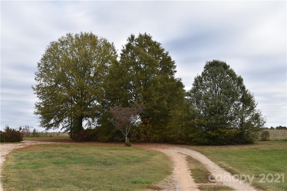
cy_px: 96
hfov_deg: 49.6
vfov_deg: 34.2
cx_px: 144
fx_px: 311
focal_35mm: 39
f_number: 9
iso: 100
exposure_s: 1/200
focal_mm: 26
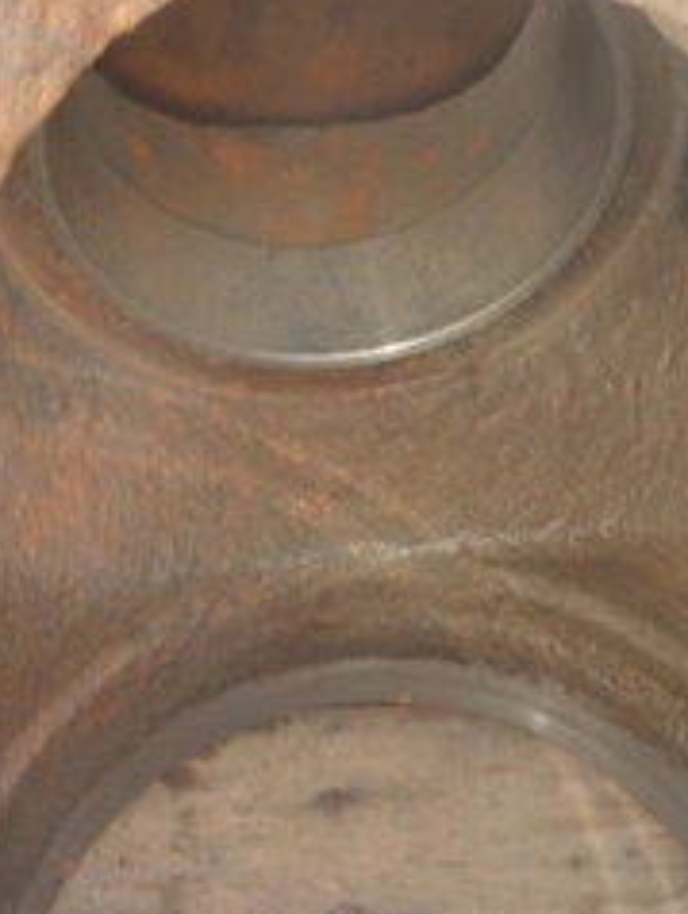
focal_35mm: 47
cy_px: 503
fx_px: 1243
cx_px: 381
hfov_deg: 30.9
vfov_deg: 40.4
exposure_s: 1/30
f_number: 3
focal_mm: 5
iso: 100
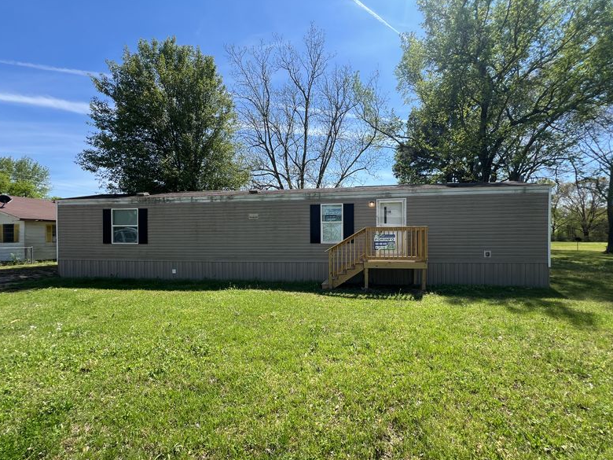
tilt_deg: -0.1
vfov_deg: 85.6
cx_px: 319
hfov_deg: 102.0
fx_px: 248
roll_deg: +1.0
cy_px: 242
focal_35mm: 14
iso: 32
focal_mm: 1.57
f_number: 1.8
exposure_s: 1/797
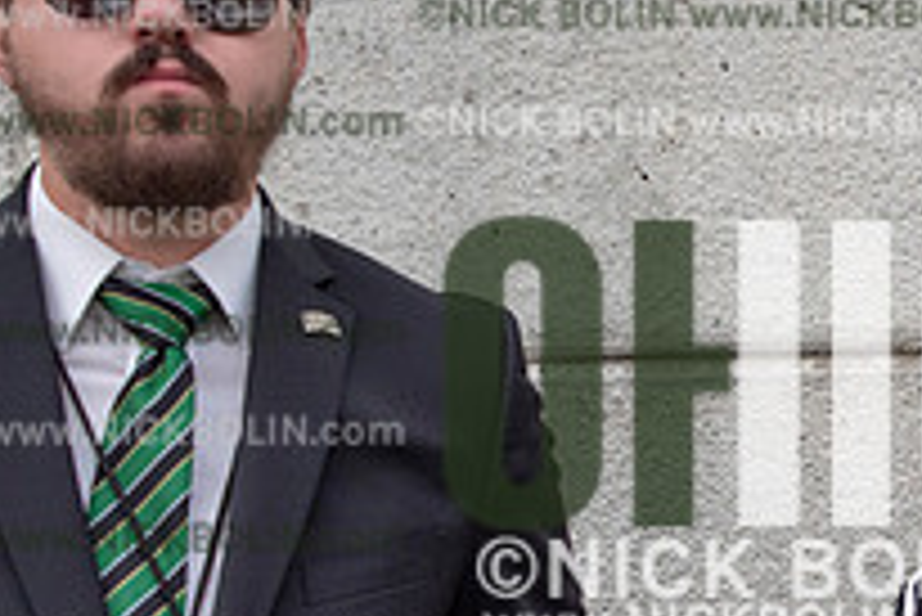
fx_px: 1743
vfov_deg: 20.0
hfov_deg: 28.9
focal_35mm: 68
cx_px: 760
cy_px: 434
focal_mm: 24
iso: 1250
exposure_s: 1/4000
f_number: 5
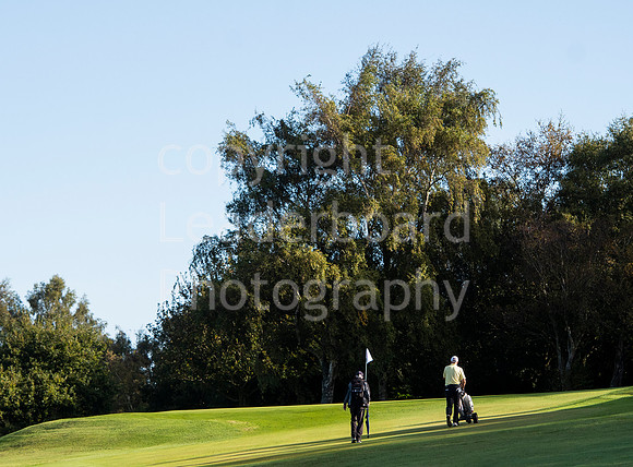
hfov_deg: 8.8
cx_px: 268
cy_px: 243
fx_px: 4103
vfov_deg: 6.5
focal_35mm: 226
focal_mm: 135
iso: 500
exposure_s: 1/2500
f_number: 4.5
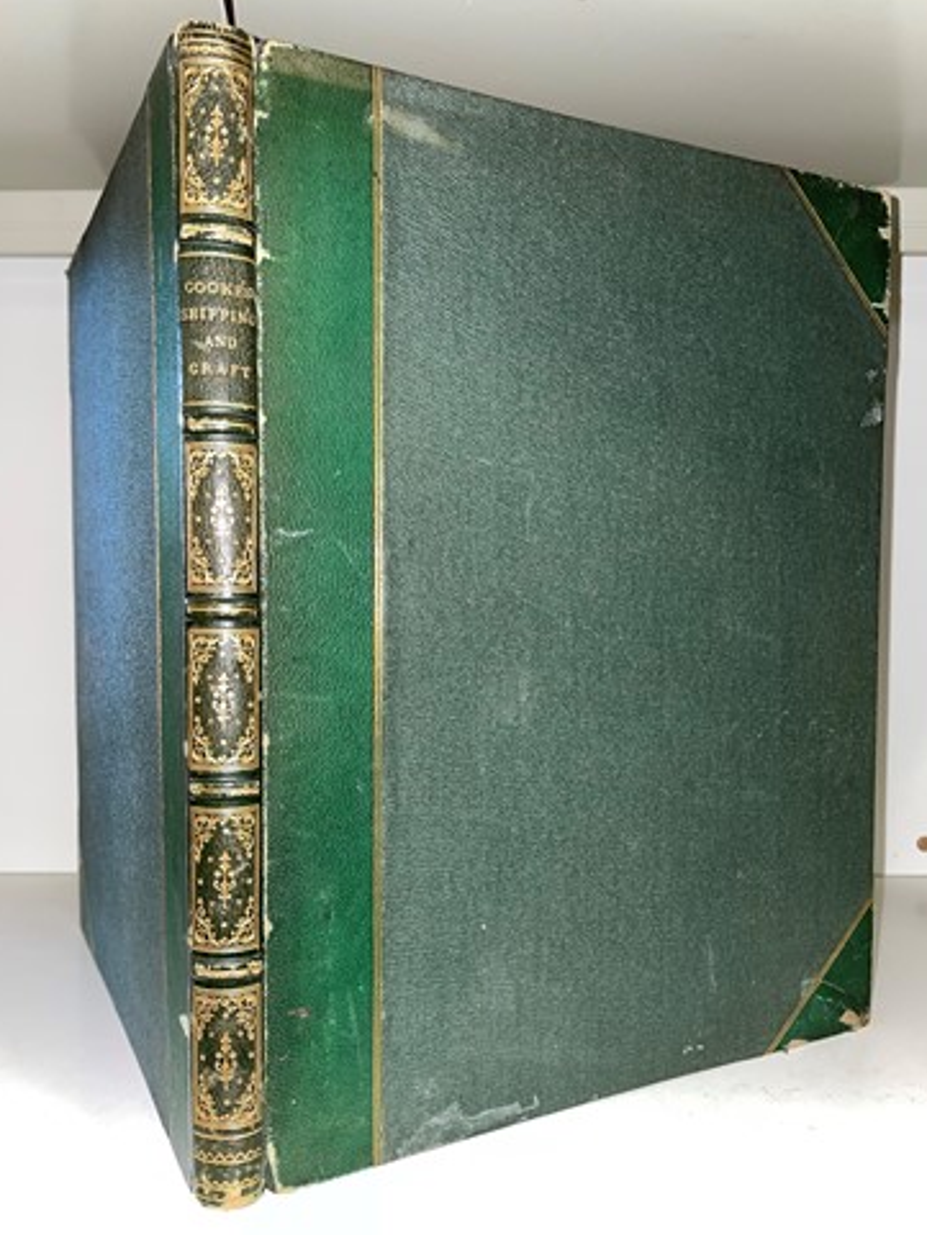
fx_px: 964
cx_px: 464
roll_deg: -0.2
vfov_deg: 65.3
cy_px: 637
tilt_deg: -1.9
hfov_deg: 51.4
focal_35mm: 27
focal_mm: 4.2
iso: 50
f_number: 1.6
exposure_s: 1/25
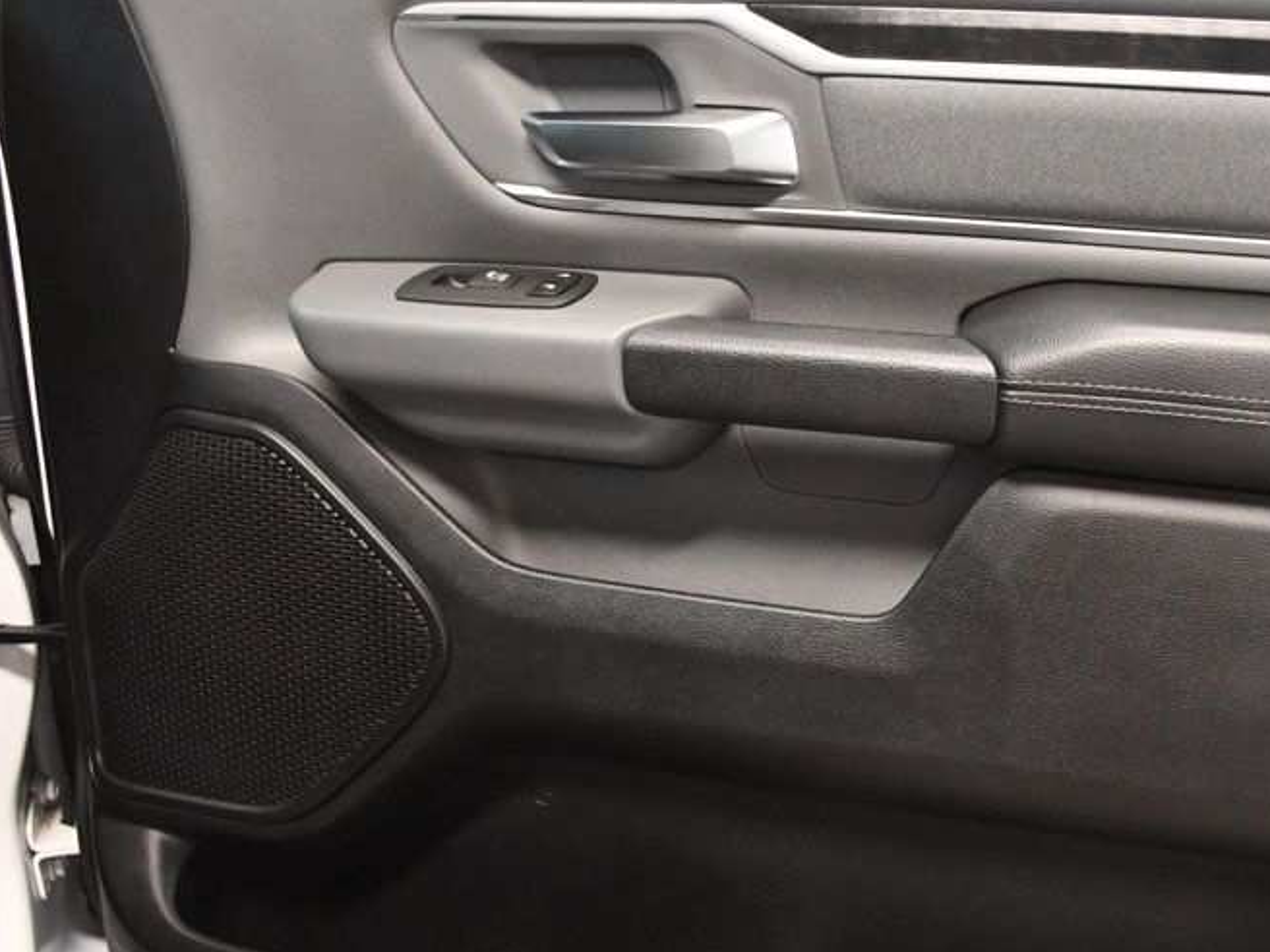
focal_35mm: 45
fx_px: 1651
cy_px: 534
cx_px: 892
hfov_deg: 41.3
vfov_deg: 32.1
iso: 4000
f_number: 3.5
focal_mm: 20
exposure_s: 1/60
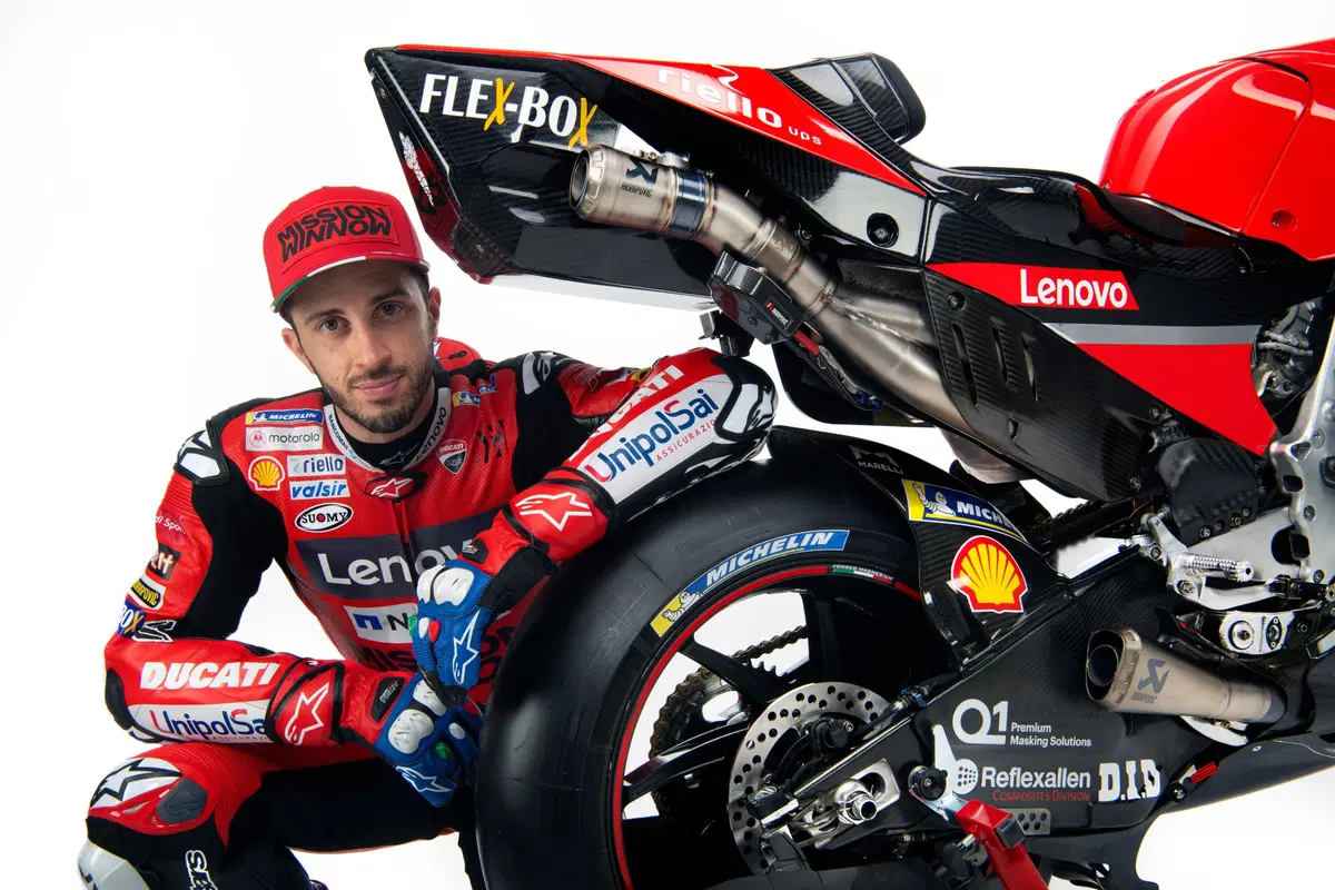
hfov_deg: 48.5
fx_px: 1483
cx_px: 668
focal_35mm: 40
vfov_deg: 33.4
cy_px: 445
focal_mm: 40
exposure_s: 1/200
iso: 31
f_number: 14
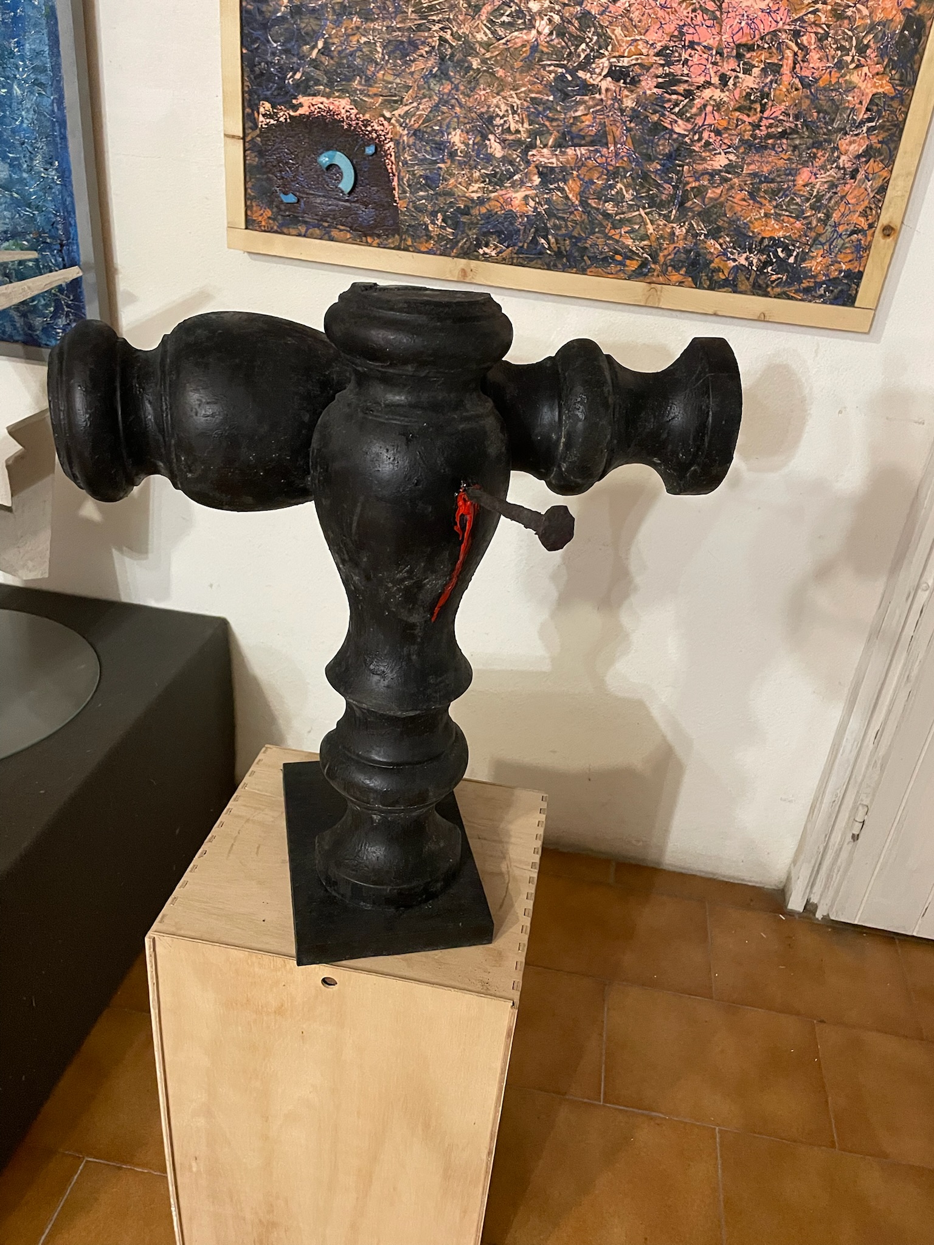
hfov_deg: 53.1
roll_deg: -5.4
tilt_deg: -27.2
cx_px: 467
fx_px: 935
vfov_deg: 67.3
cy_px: 622
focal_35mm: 26
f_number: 1.6
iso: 500
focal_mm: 4.2
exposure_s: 1/50
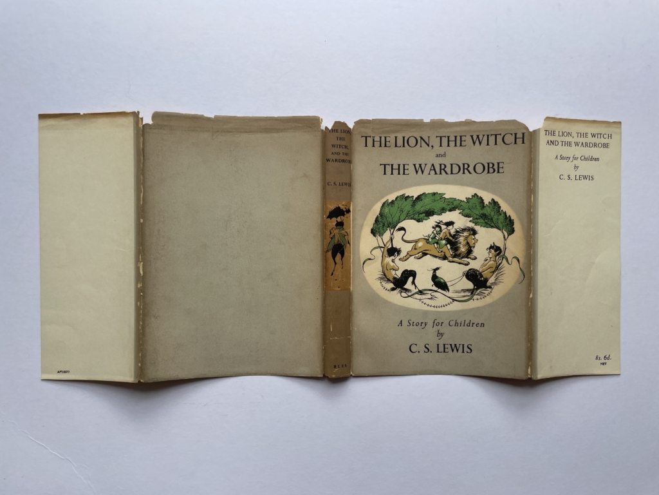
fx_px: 495
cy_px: 248
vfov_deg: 53.1
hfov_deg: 67.3
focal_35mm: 26
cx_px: 330
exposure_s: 1/475
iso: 32
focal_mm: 4.2
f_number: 1.6
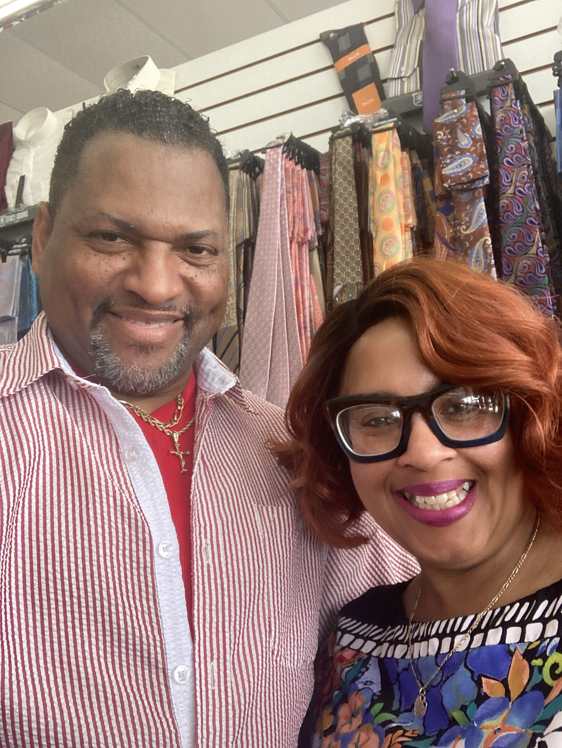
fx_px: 692
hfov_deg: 44.2
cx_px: 281
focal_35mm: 32
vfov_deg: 56.8
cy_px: 374
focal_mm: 2.87
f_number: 2.2
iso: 80
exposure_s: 1/60
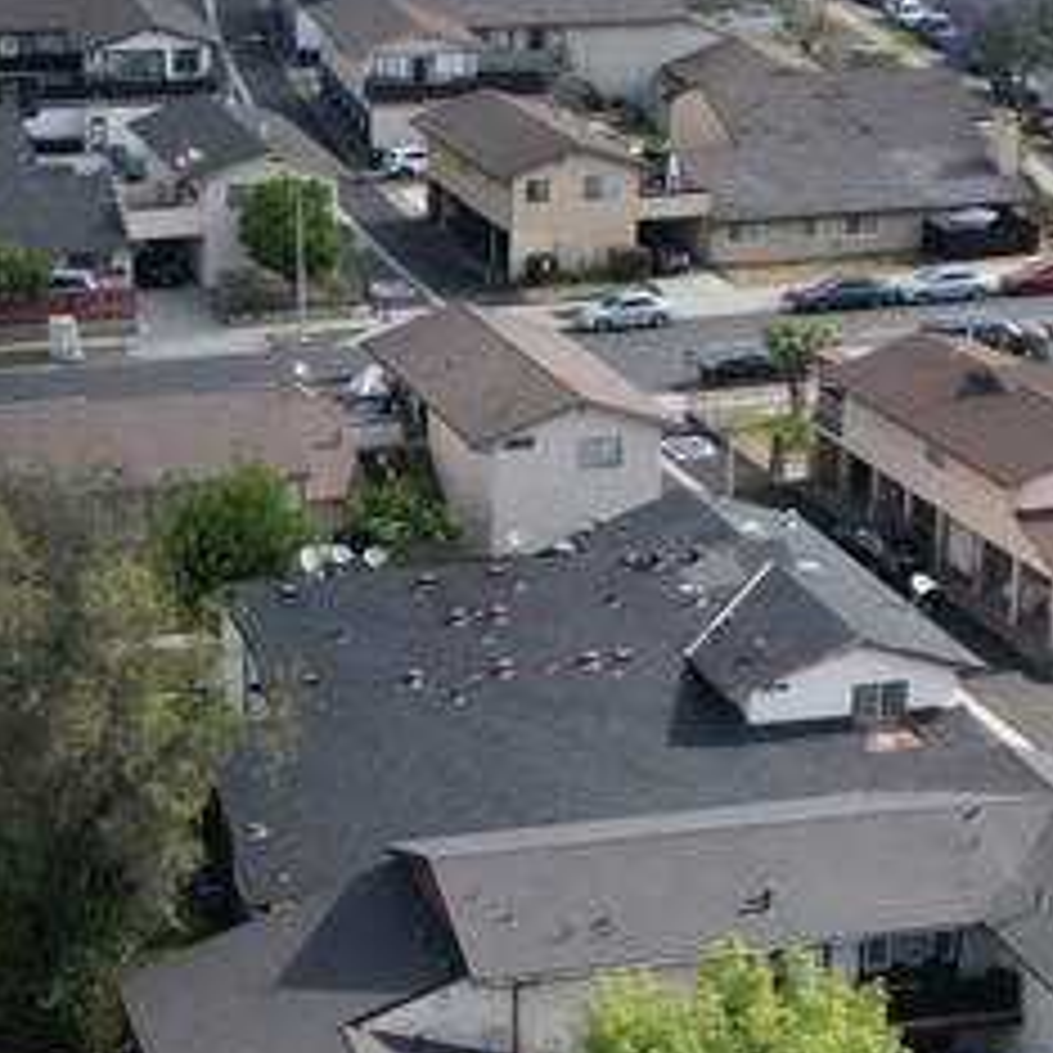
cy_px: 680
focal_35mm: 93
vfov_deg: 18.6
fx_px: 3201
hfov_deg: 18.6
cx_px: 338
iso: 200
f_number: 1.7
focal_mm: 6.72
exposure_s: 1/2000
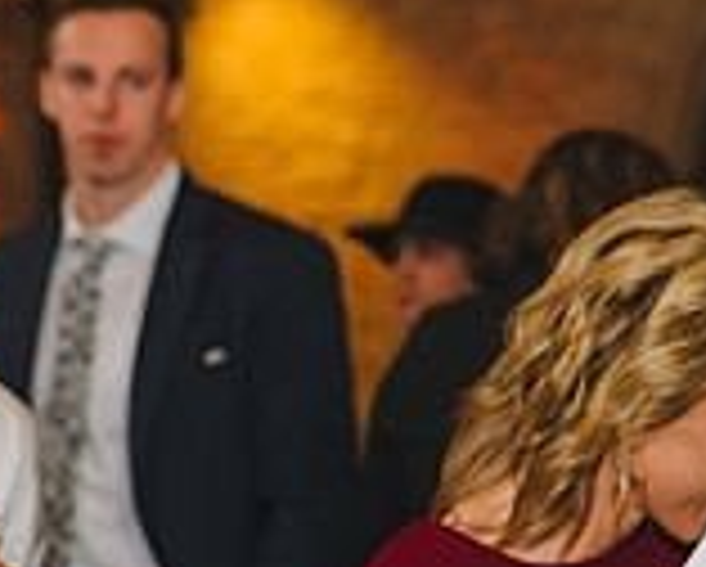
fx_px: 2741
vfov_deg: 11.8
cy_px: 357
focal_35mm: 131
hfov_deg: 13.6
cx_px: 1123
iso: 800
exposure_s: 1/200
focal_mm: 35
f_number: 2.5
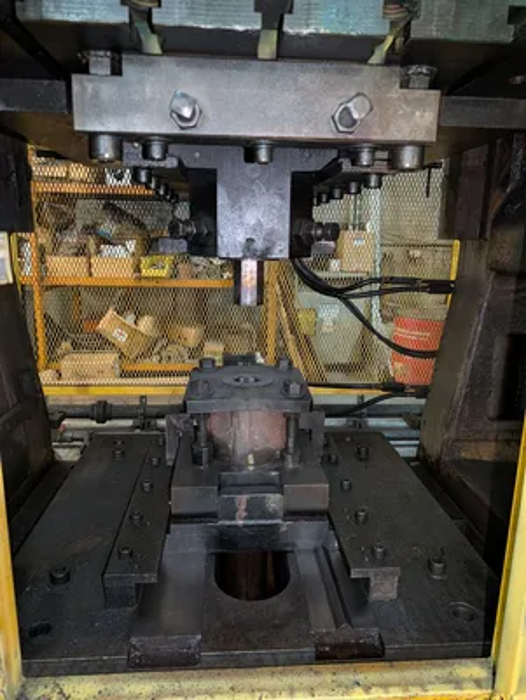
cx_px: 263
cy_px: 350
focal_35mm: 24
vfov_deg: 71.5
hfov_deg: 56.9
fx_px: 485
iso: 815
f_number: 1.68
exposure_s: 1/26.2
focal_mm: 6.9
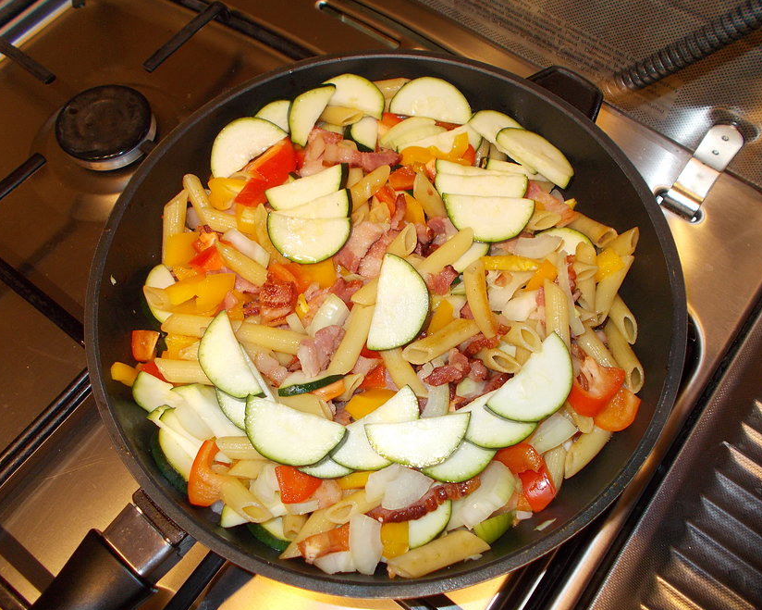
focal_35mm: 32
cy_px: 303
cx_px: 391
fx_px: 722
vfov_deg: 45.8
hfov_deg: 55.7
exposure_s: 1/25
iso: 200
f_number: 3.4
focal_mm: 5.3
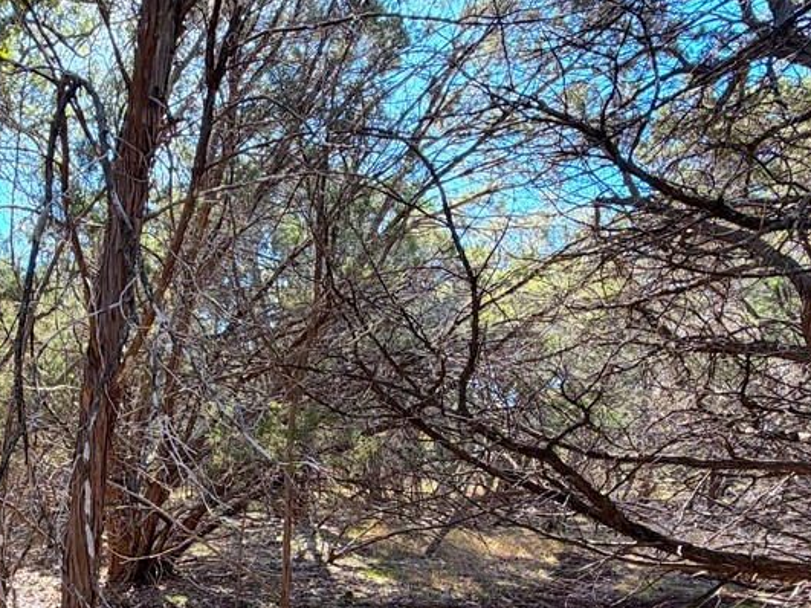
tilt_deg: -0.1
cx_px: 221
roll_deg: -0.5
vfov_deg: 49.2
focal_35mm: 27
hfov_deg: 62.3
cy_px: 461
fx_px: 632
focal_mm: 2.22
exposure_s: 1/145
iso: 64
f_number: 2.2
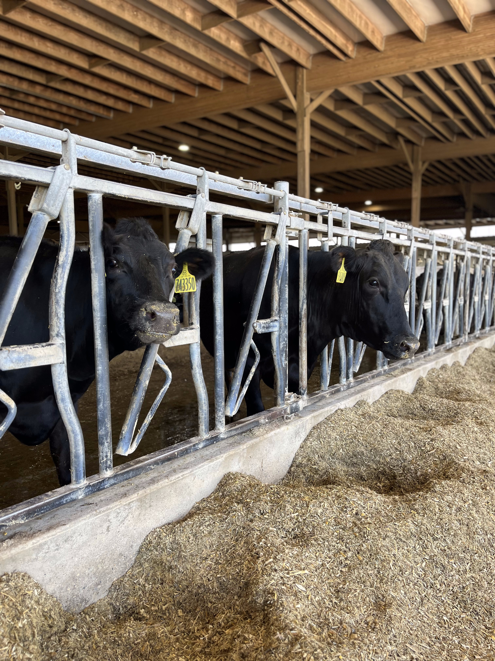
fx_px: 496
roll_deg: +0.5
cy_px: 330
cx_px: 248
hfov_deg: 53.1
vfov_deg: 67.3
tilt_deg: -5.8
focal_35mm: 26
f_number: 1.6
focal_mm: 5.1
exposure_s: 1/121
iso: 64
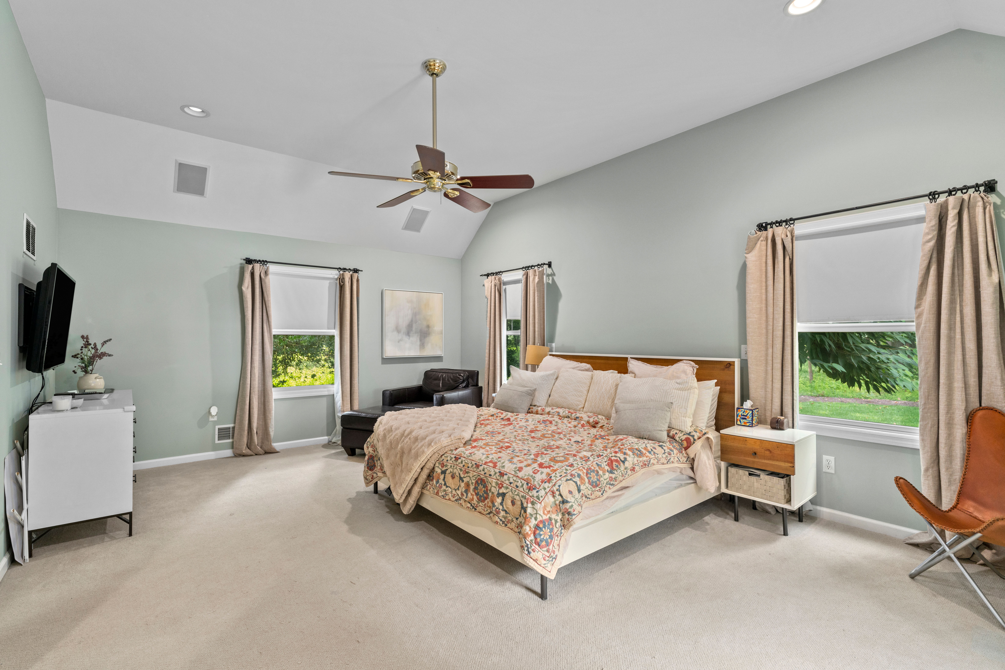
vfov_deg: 73.7
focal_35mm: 16
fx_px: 447
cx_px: 502
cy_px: 335
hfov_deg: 96.7
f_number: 8
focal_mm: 16
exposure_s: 1
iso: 800
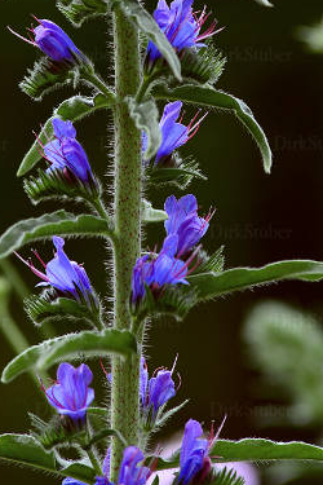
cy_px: 70
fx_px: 4387
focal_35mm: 326
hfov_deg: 4.2
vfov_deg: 6.3
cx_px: 130
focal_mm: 180
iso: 400
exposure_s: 1/250
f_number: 6.3
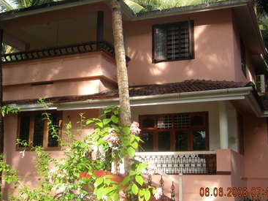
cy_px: 94
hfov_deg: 35.5
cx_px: 124
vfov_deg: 27.0
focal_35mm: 54
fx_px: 418
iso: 64
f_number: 3.6
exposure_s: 1/101
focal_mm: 7.2
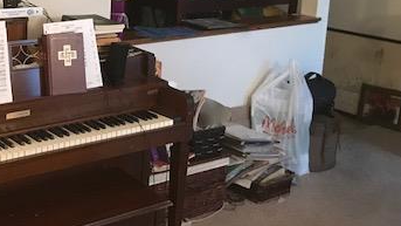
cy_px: 2
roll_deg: -1.8
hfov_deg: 34.7
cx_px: 44
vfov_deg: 20.4
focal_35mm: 57
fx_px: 606
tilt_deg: -9.0
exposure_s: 1/9
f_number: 1.8
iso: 100
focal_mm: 3.99
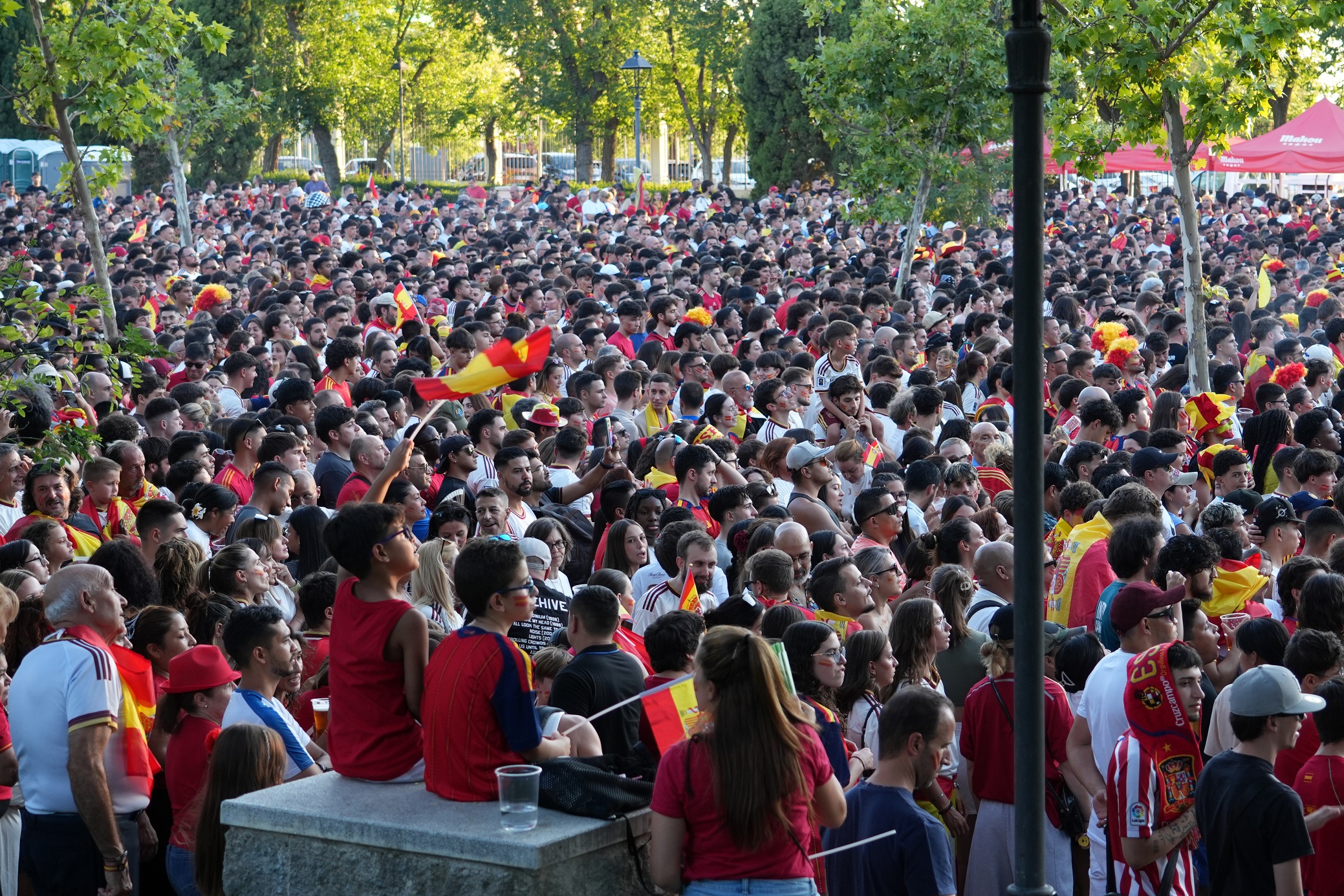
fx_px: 3270
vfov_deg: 15.6
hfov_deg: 23.2
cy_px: 401
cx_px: 777
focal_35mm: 88
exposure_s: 1/160
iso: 400
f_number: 4
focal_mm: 49
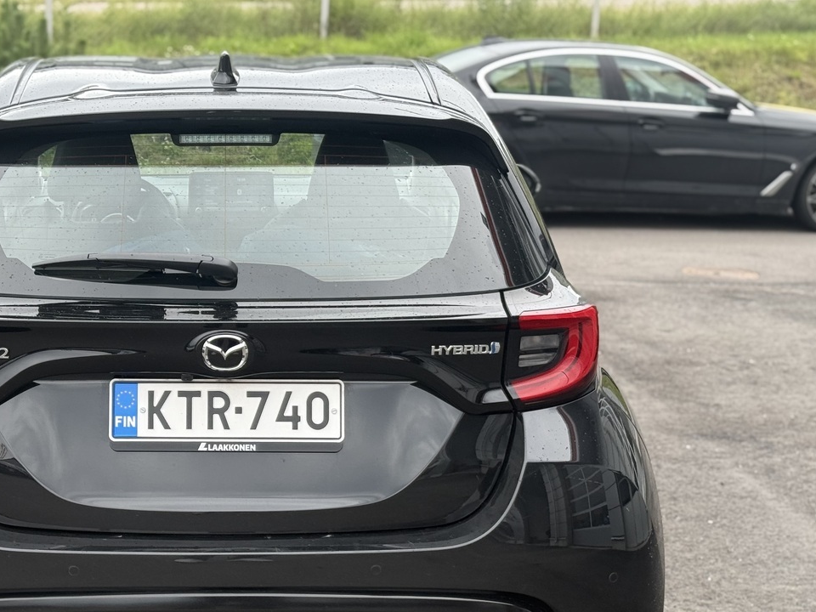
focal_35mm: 72
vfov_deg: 20.4
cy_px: 418
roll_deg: -1.7
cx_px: 224
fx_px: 1697
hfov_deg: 26.7
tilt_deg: -12.2
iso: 80
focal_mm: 6.76
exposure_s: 1/413
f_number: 1.78
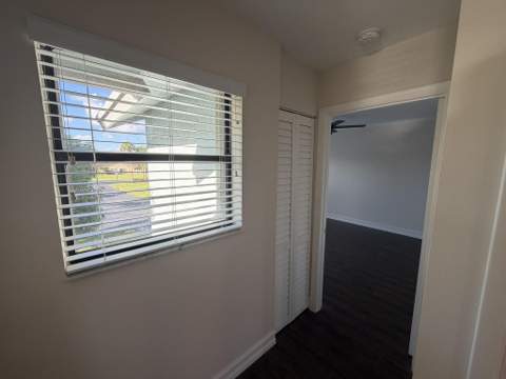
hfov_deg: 102.1
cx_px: 253
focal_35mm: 14
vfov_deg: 85.7
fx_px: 205
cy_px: 190
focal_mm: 2.22
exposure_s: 1/142
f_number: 2.2
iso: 50
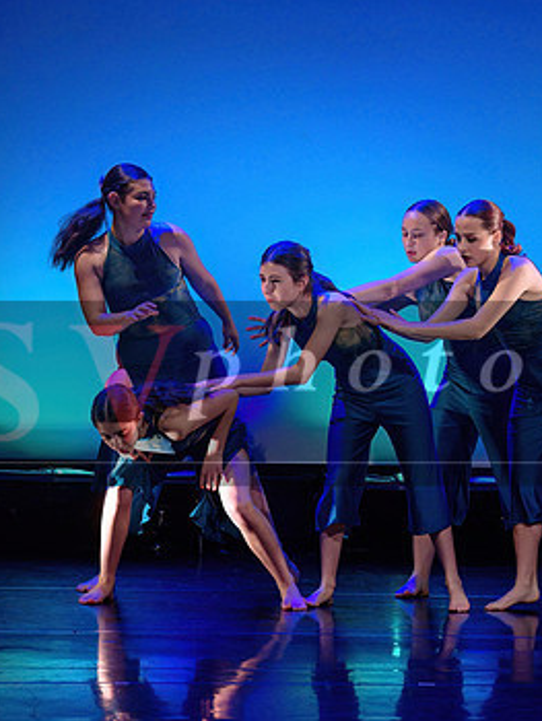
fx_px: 4275
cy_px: 320
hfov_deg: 7.2
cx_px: 465
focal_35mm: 205
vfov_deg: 9.6
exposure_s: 1/400
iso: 1600
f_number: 2.8
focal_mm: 112
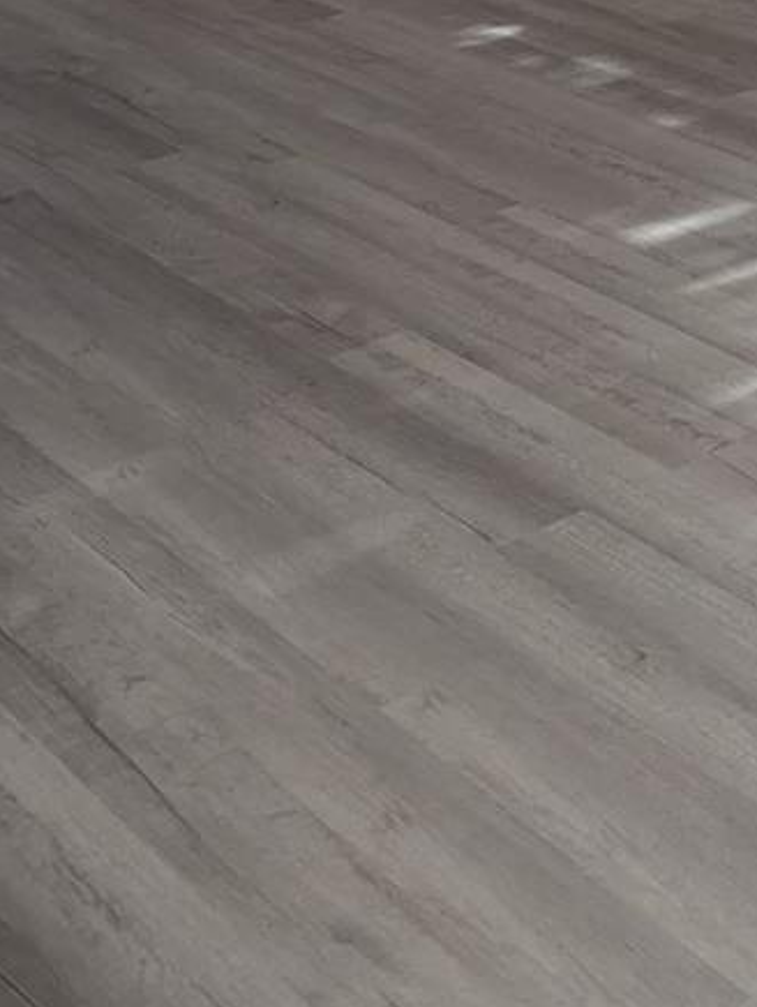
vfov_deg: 26.0
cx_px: -105
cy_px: -224
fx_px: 1921
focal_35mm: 66
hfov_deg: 21.0
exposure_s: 1/131
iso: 1280
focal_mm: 6.81
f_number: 1.85
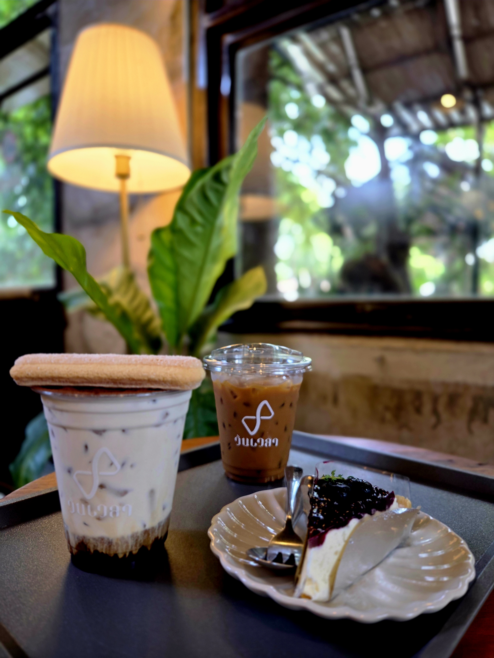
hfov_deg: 58.9
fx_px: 438
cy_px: 329
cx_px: 247
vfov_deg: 73.9
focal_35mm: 23
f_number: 1.8
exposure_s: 1/101
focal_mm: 5.4
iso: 80
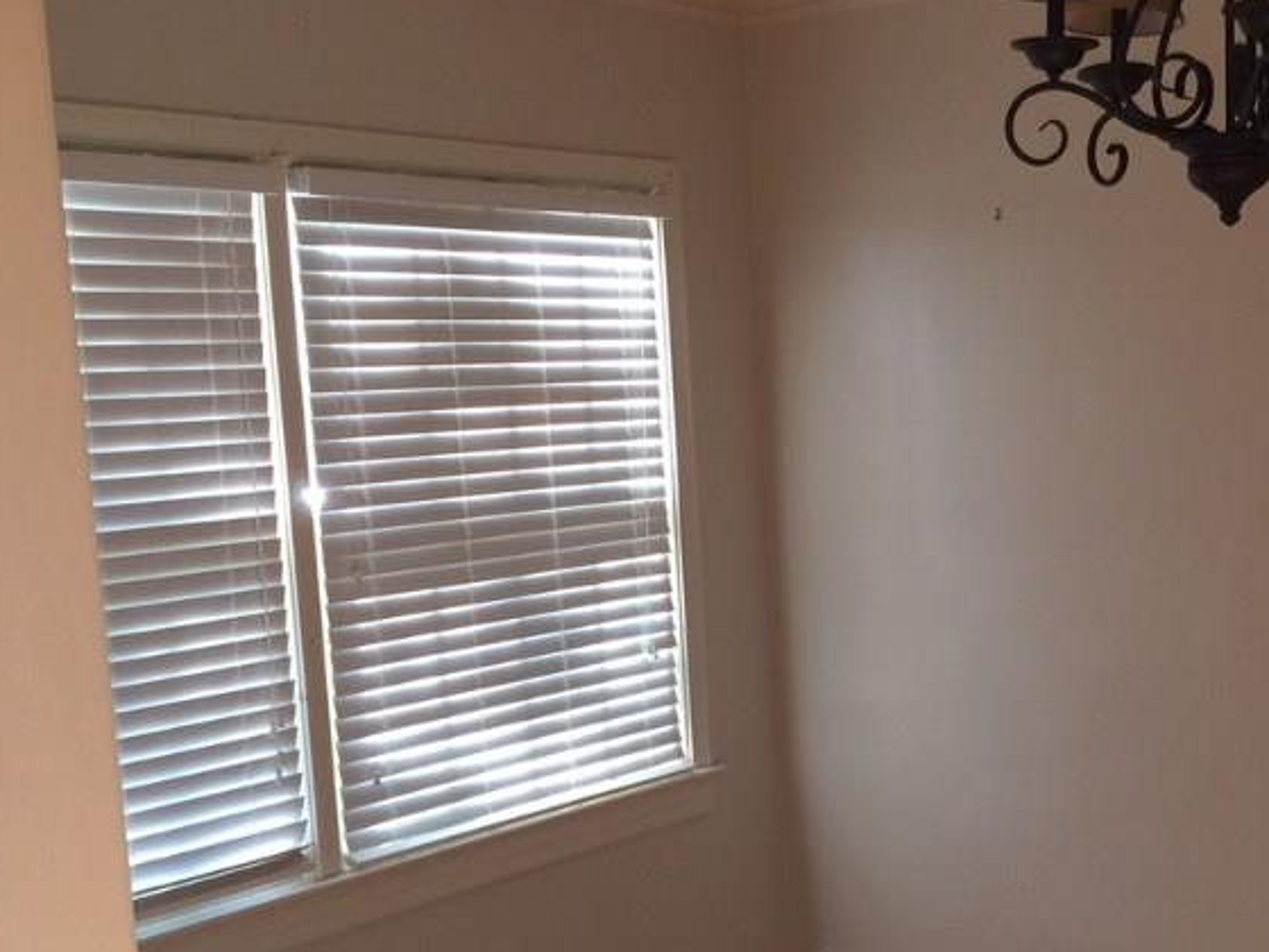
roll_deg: +1.3
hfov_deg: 35.7
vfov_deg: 27.3
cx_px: 872
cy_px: 664
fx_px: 1943
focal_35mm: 53
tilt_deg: -6.6
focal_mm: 4.15
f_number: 2.2
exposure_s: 1/30
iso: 50
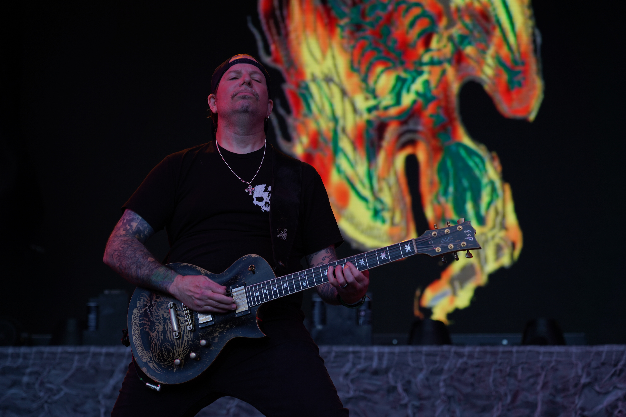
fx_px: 1826
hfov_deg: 19.5
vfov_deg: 13.0
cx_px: 313
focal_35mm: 105
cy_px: 208
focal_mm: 105
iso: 100
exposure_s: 1/200
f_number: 4.5
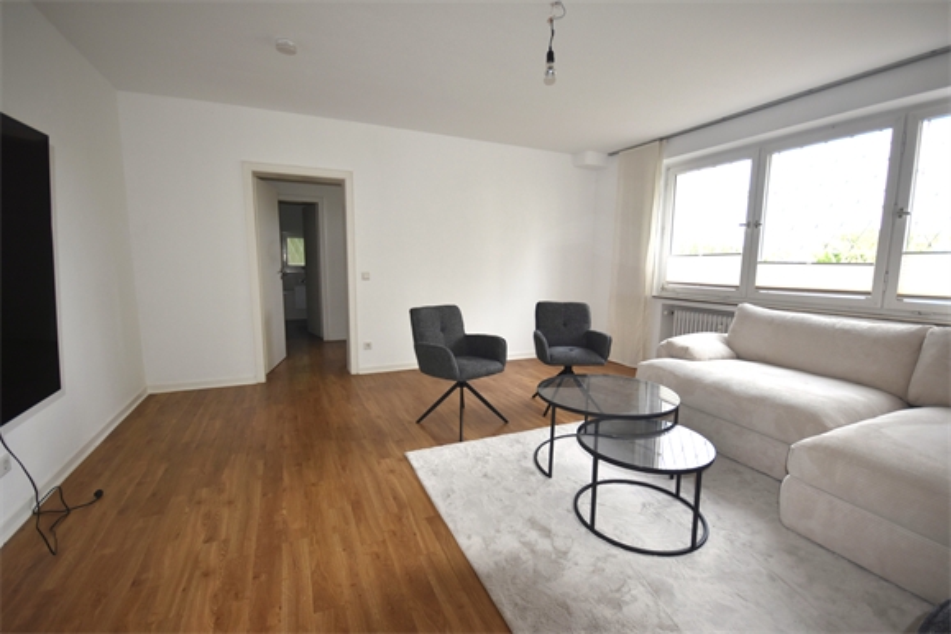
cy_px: 317
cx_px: 476
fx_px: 396
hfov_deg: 100.4
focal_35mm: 15
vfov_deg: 77.3
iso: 400
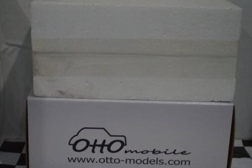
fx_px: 497
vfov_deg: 19.2
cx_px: 113
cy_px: 96
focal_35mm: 71
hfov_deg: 28.4
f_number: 4.5
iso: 2000
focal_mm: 40
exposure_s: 1/160
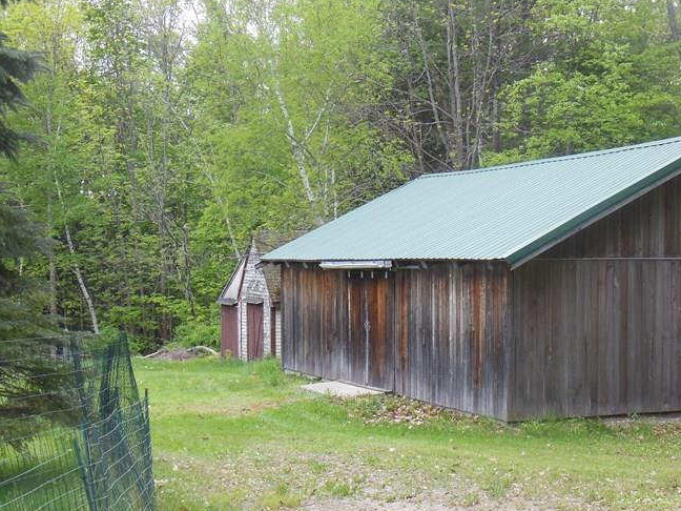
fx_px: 1338
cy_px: 305
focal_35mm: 68
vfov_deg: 21.6
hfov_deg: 28.3
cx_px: 465
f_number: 3.8
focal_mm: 7.7
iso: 125
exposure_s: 1/80
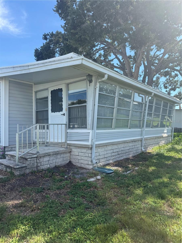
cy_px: 122
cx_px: 91
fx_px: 168
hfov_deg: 56.8
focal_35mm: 24
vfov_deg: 71.6
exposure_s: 1/2299
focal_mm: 6.76
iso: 80
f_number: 1.78
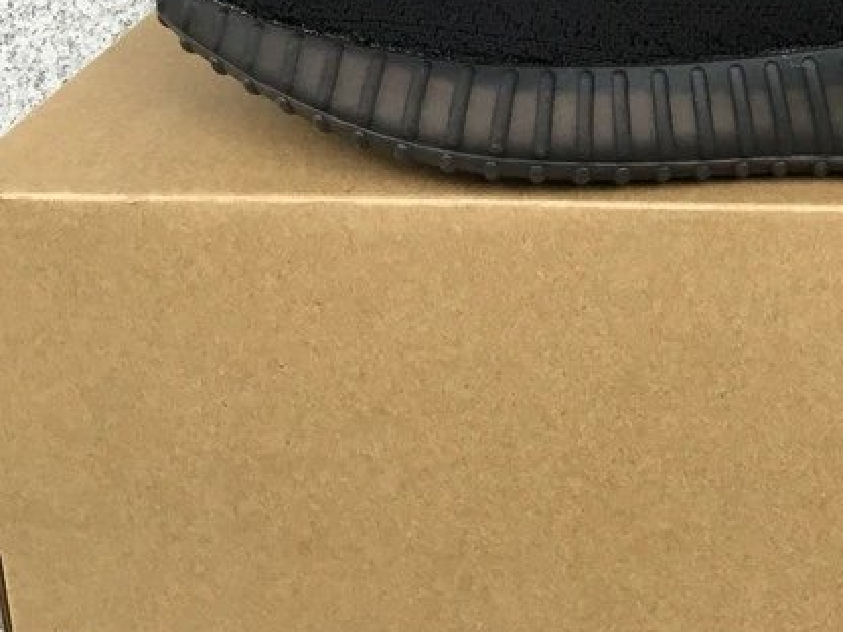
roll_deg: +0.2
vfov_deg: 21.5
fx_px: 1632
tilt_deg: -19.1
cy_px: 72
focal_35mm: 67
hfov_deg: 27.9
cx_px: 750
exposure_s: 1/33
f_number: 2.4
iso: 40
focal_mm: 3.3
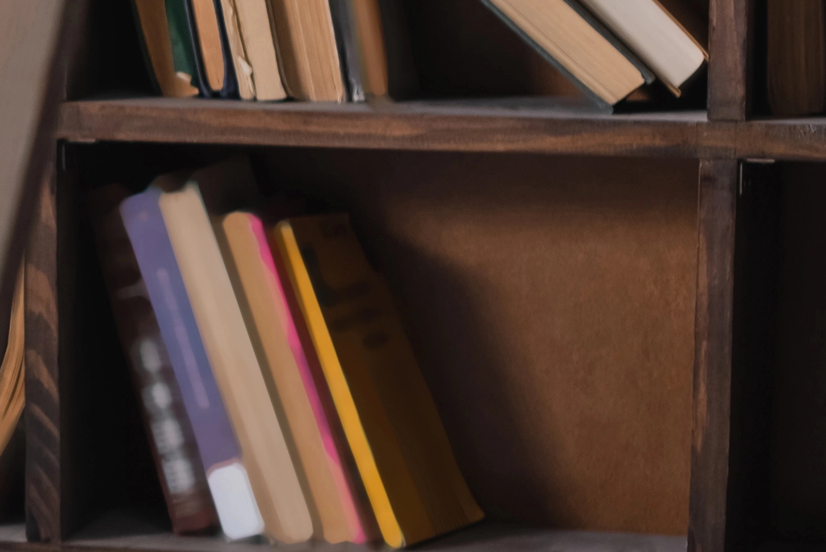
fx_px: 5806
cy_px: 293
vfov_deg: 5.4
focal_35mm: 253
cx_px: -996
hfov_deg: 7.7
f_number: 2.8
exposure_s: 1/200
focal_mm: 50
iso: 200
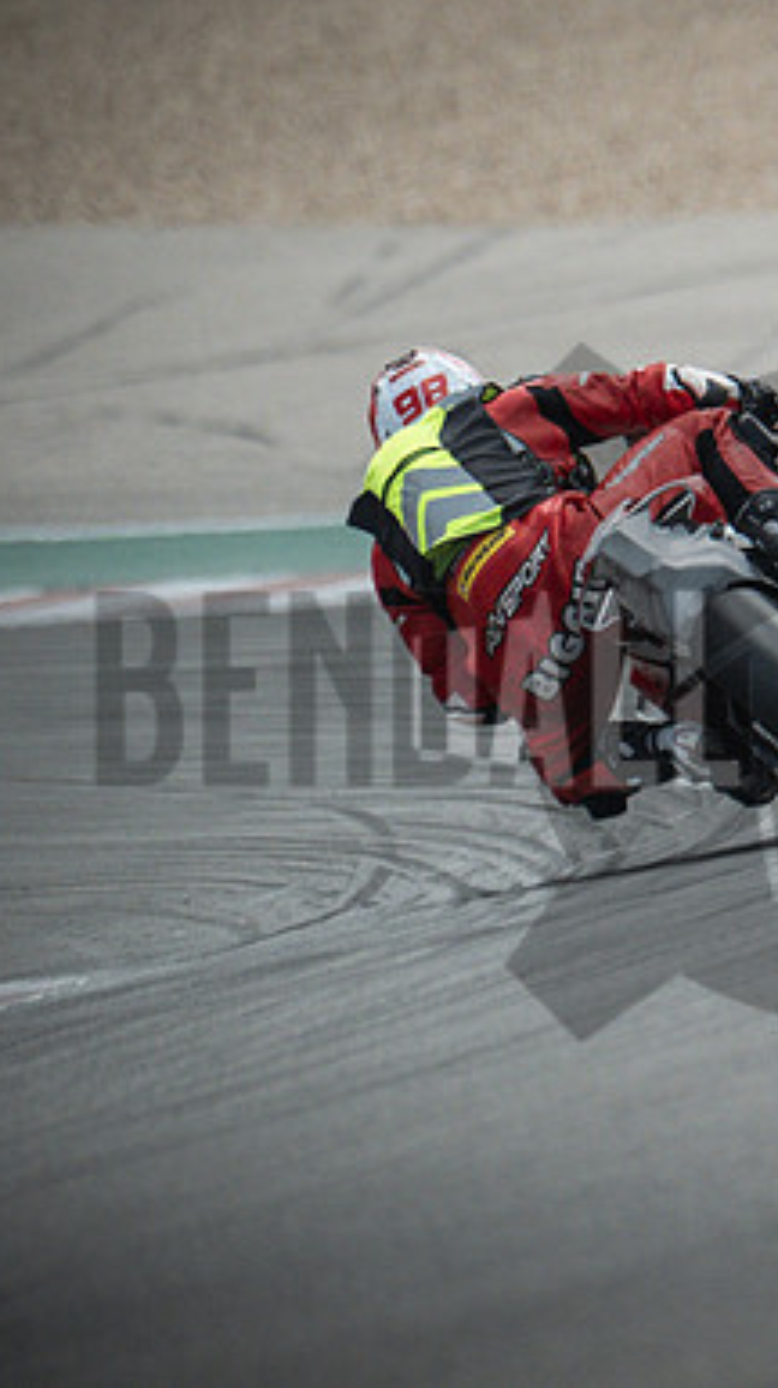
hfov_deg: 1.3
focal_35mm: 948
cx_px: 854
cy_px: 694
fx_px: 34836
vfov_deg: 2.3
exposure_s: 1/2500
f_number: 5.6
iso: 2000
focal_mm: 400
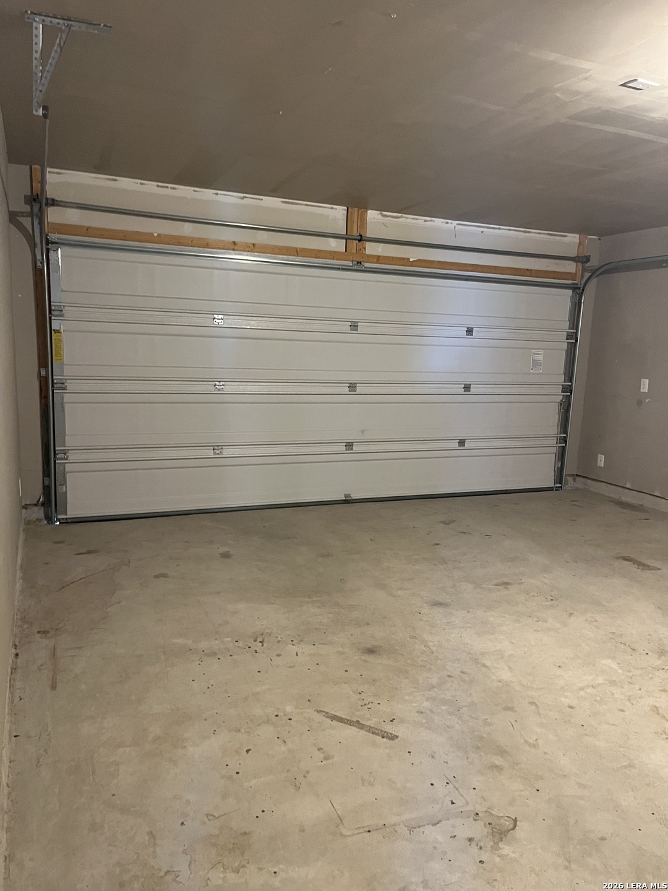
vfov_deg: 67.3
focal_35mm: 26
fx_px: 669
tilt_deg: -9.0
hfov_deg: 53.1
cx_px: 334
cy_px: 446
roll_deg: -1.9
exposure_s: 1/40
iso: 640
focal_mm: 5.1
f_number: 1.6
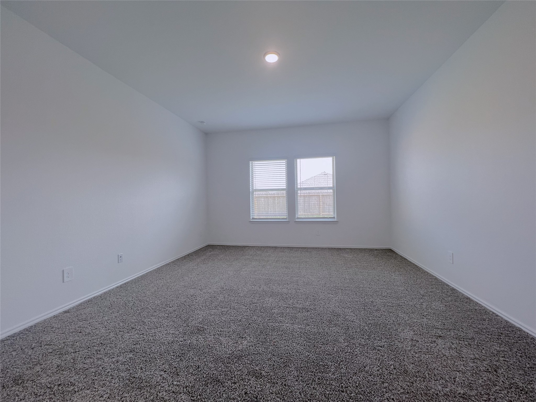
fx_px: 201
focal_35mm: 13
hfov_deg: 106.2
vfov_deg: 89.9
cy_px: 201
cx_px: 268
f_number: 1.8
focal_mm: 1.57
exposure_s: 1/122
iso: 64
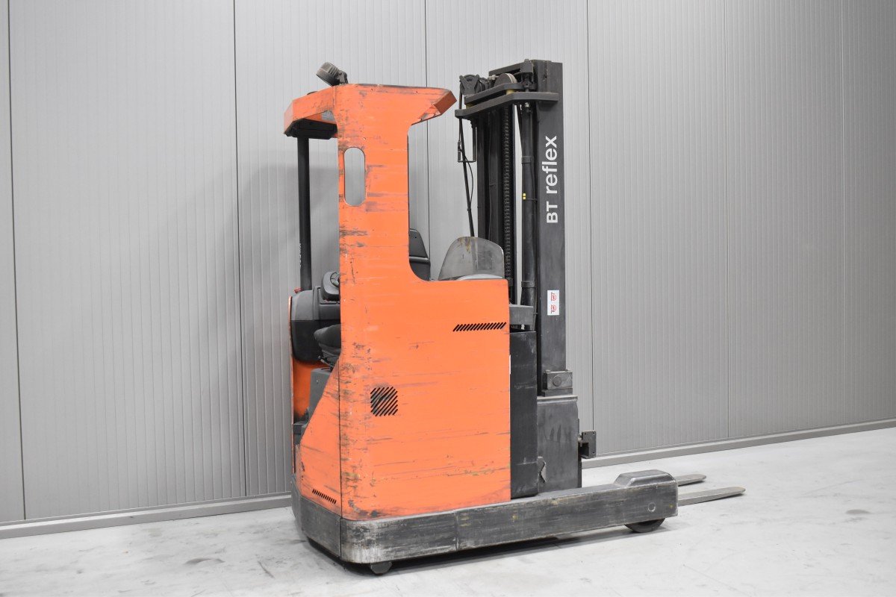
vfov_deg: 35.5
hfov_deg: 51.3
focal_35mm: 38
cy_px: 298
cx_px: 448
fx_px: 933
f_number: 4.5
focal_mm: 25
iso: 1600
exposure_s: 1/30
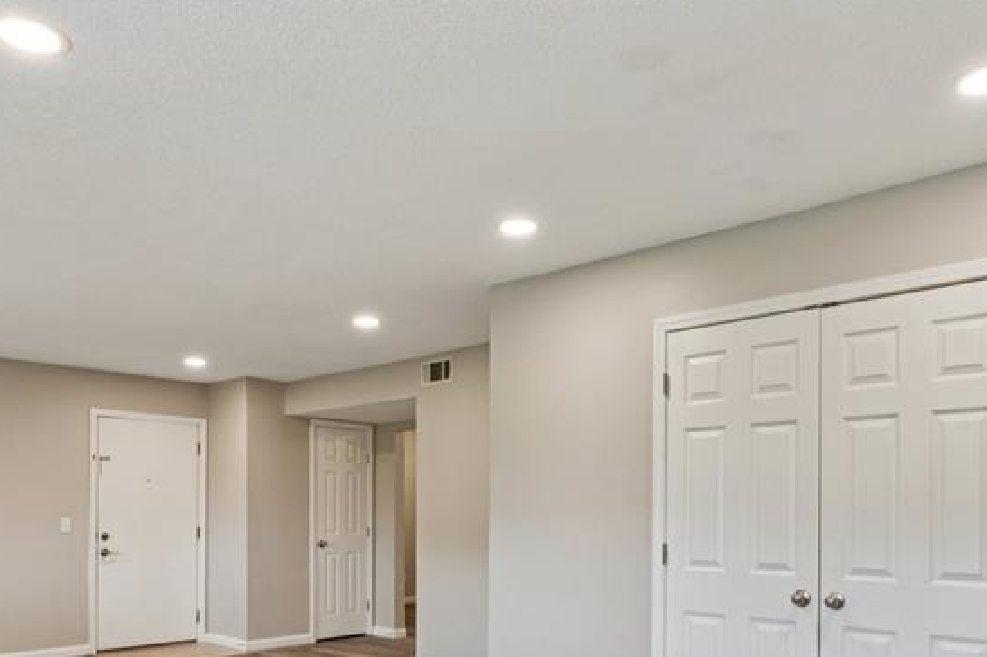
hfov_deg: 62.5
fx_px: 813
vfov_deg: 42.2
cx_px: 478
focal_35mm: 30
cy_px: 515
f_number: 13
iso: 320
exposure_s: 1/5
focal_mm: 15.9
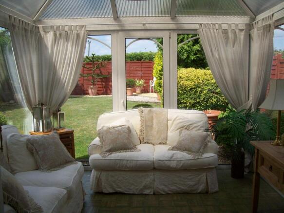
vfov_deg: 39.6
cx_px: 142
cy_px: 106
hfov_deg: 51.4
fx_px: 295
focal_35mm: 36
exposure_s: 1/465
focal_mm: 6
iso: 80
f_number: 4.8
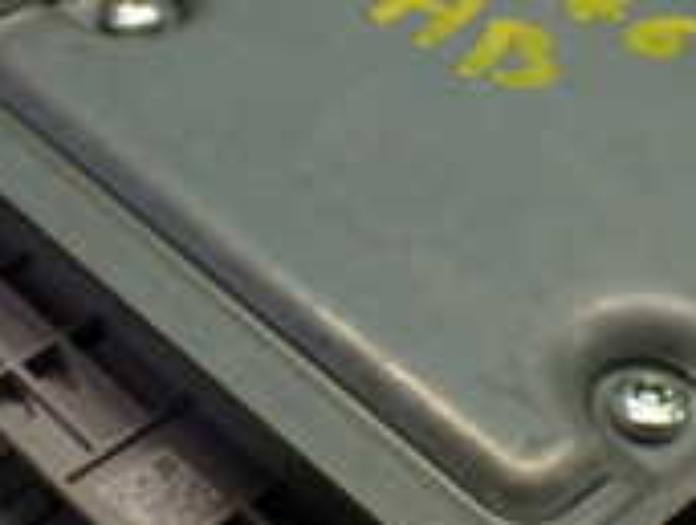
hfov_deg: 18.7
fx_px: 2116
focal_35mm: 105
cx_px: 330
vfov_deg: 14.1
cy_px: 232
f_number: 2.3
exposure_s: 1/125
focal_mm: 5.4
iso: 250
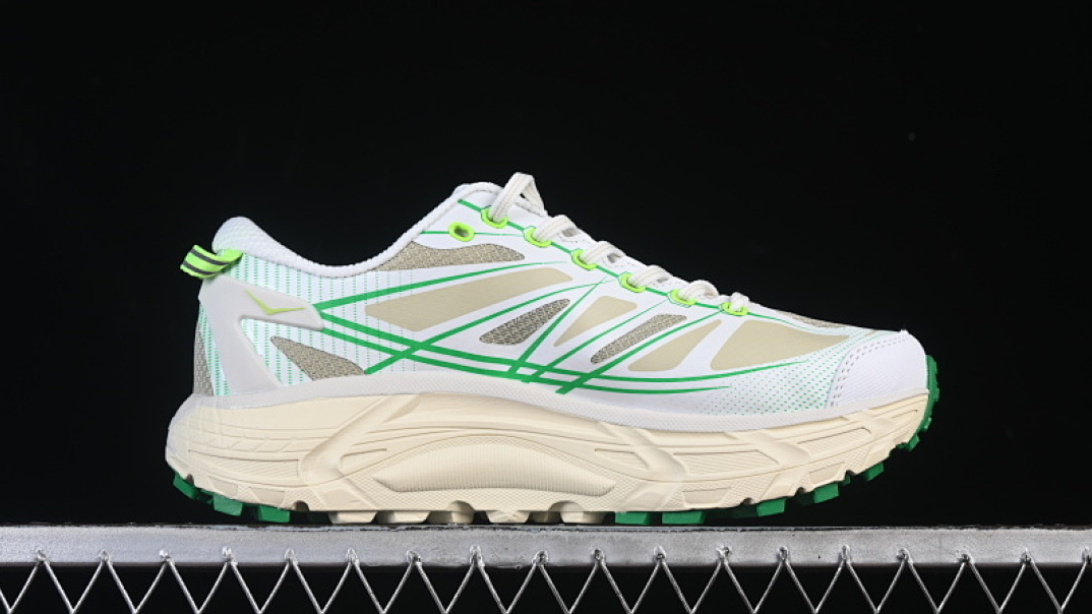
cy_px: 298
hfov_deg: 26.9
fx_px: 2287
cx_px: 544
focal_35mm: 79
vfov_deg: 15.3
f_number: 8
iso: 160
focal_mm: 50
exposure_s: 1/80
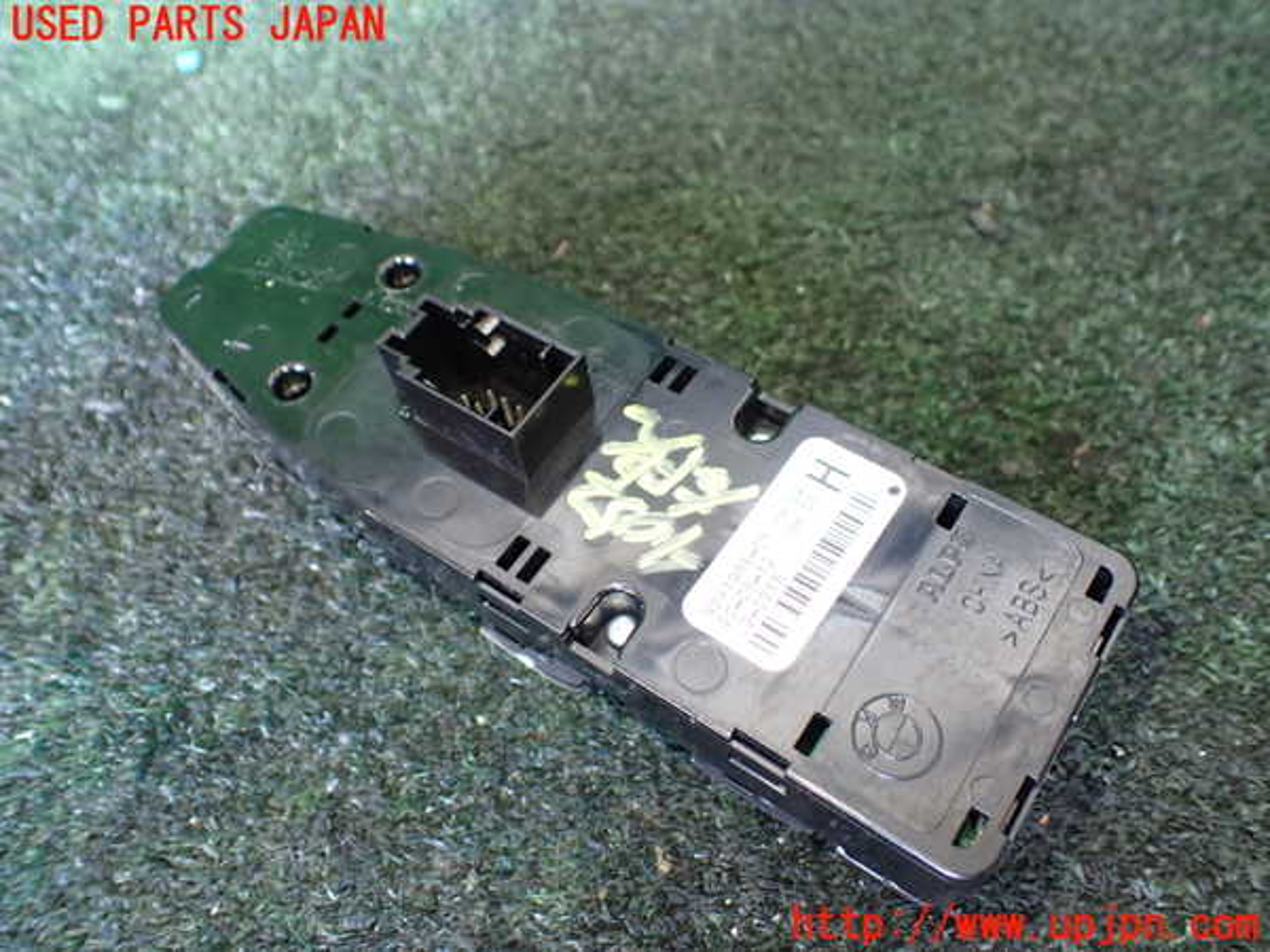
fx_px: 1101
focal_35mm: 30
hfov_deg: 60.0
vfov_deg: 46.8
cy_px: 476
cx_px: 635
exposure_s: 1/80
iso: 800
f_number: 2.3
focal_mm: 5.4
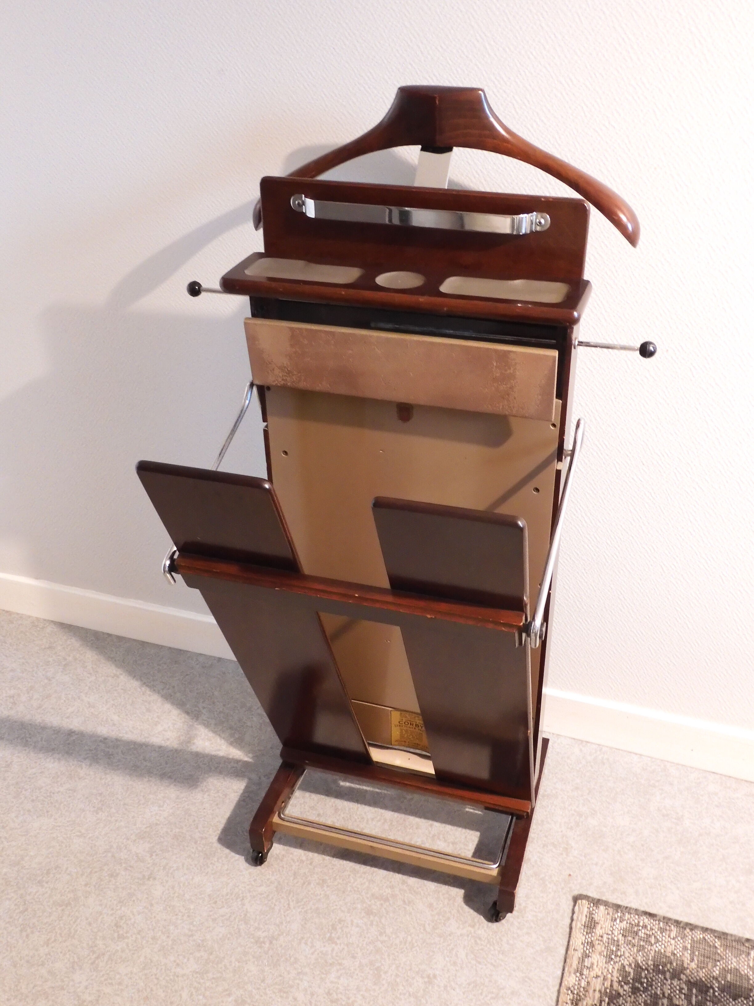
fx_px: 1016
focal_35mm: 35
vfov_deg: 52.6
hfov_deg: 40.7
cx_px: 377
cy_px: 503
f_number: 4
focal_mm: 6.2
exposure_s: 1/6
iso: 800
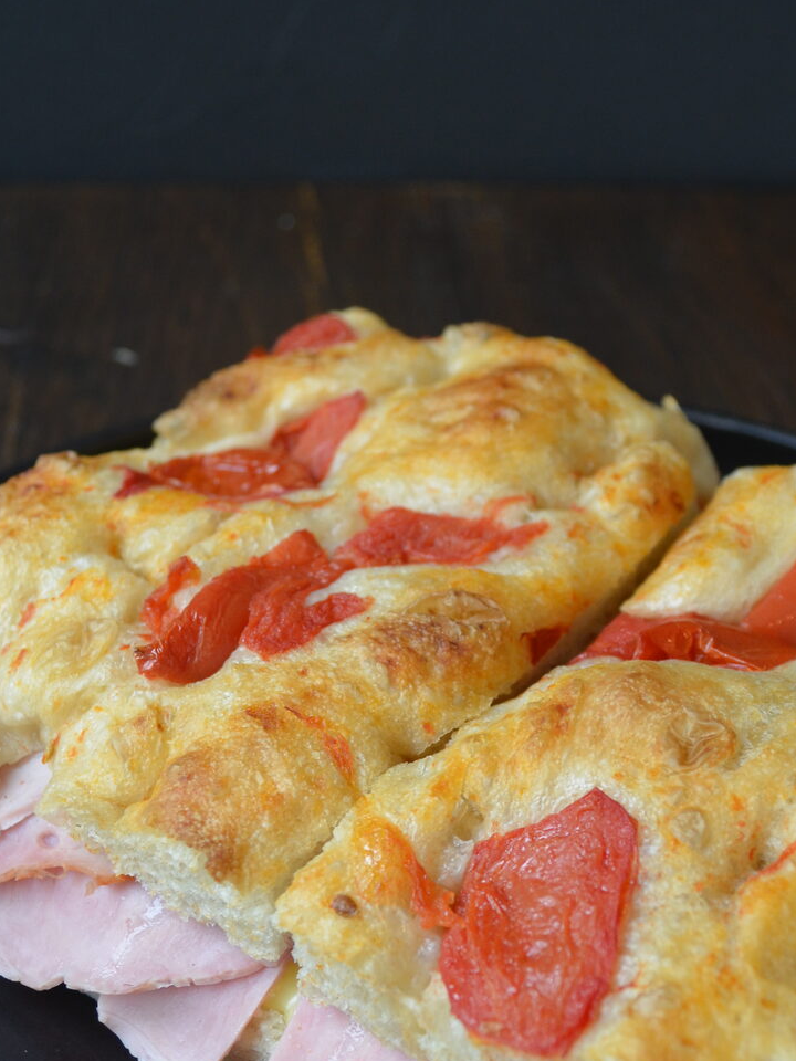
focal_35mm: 54
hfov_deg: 27.0
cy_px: 612
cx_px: 492
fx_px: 1656
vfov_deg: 35.5
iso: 400
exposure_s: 1/80
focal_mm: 20
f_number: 4.5
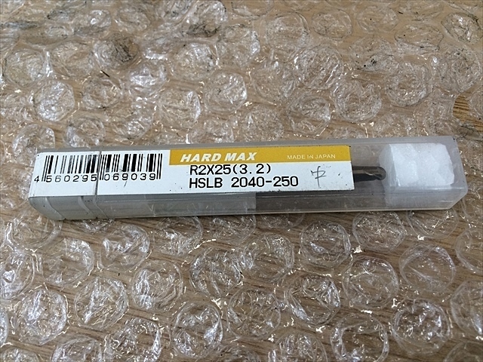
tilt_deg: -66.2
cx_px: 242
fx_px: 405
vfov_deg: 48.2
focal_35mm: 29
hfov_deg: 61.7
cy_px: 181
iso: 40
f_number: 2.2
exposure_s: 1/40
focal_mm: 4.15
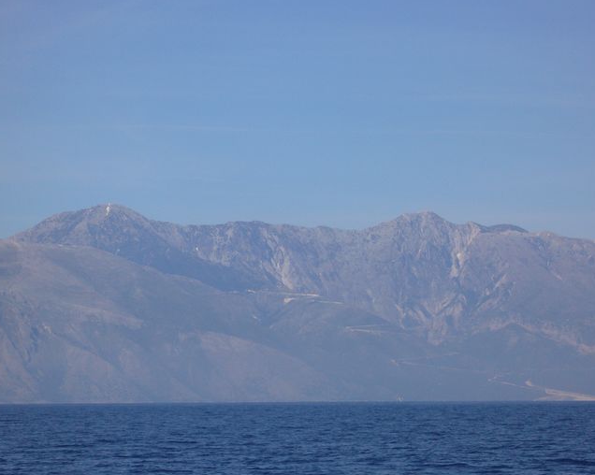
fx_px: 2270
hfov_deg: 14.9
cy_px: 247
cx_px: 307
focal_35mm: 129
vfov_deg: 12.0
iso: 80
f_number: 5
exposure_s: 1/800
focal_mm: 17.4
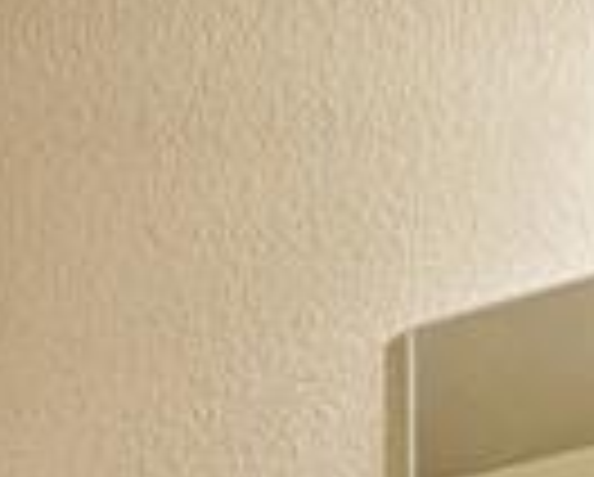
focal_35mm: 109
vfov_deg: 11.3
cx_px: -99
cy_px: 1224
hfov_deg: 16.9
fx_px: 1919
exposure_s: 1/6
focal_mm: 10
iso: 800
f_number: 8
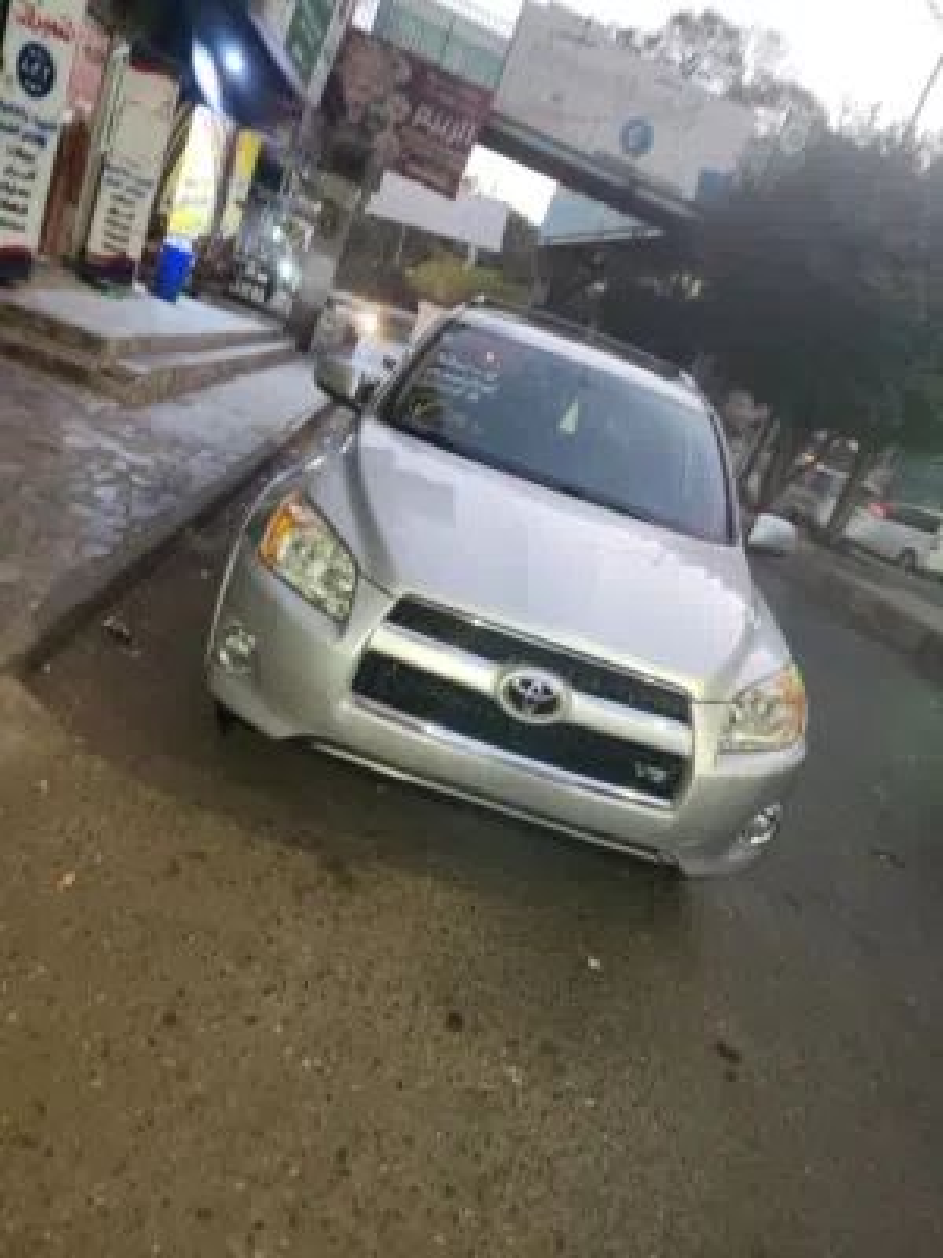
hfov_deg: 58.9
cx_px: 472
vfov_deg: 73.9
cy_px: 629
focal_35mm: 23
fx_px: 835
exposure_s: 1/11
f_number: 1.8
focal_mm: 6.4
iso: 125
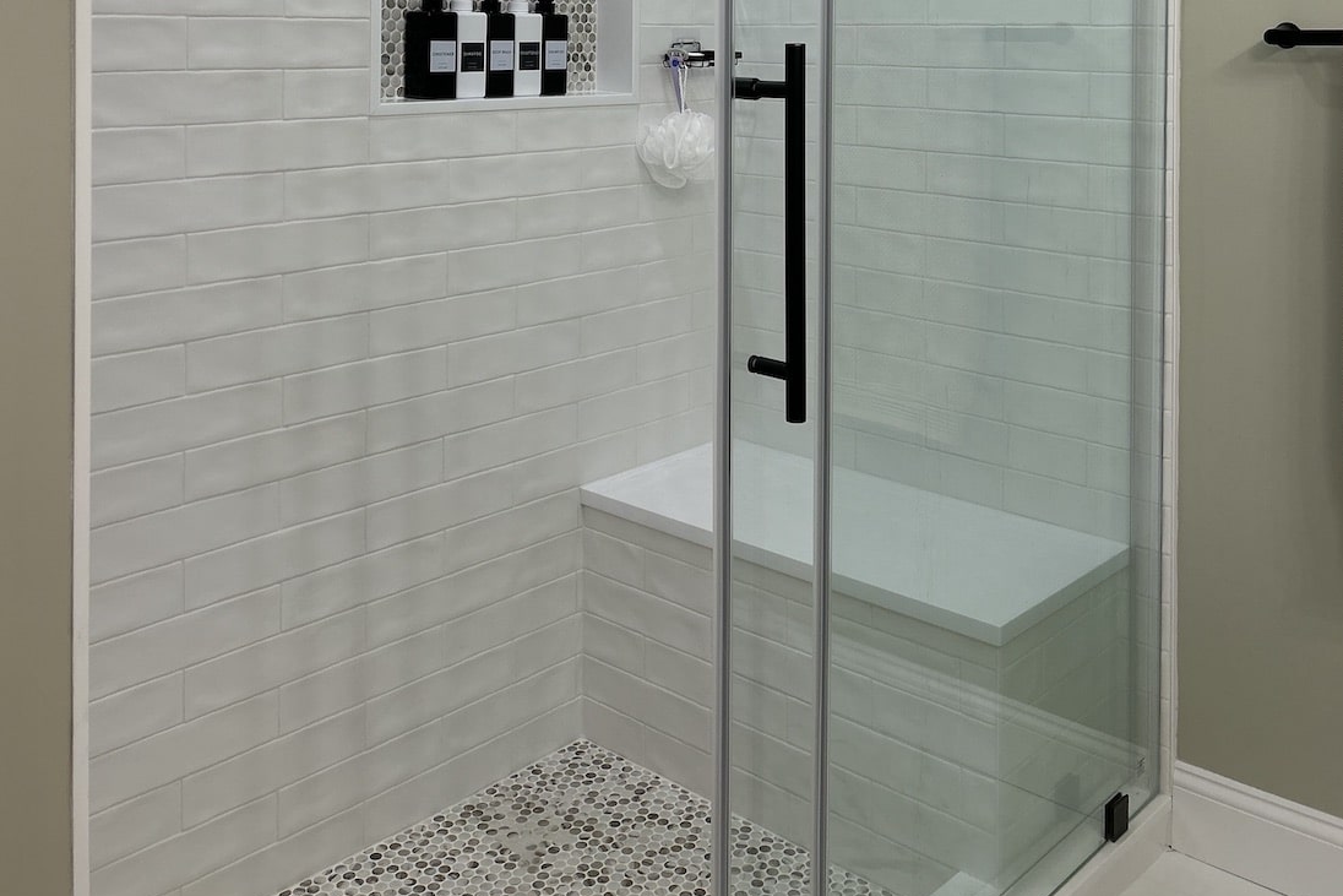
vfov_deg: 33.4
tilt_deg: +0.7
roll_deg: -0.1
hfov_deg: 51.9
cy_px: 37
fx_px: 1380
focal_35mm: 37
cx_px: 668
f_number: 1.5
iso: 64
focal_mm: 5.7
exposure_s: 1/120
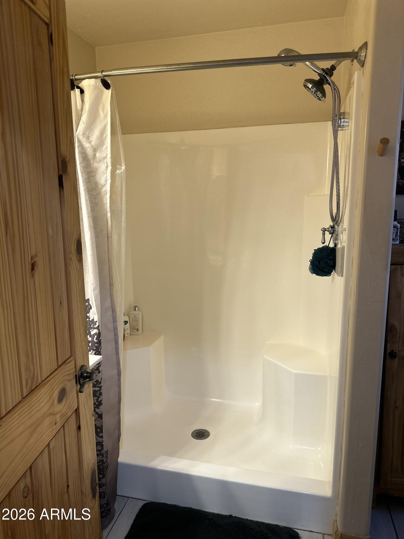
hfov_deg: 56.8
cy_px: 270
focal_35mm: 24
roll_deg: +0.5
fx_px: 373
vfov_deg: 71.6
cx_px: 202
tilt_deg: -8.6
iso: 125
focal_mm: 6.86
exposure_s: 1/60
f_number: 1.78
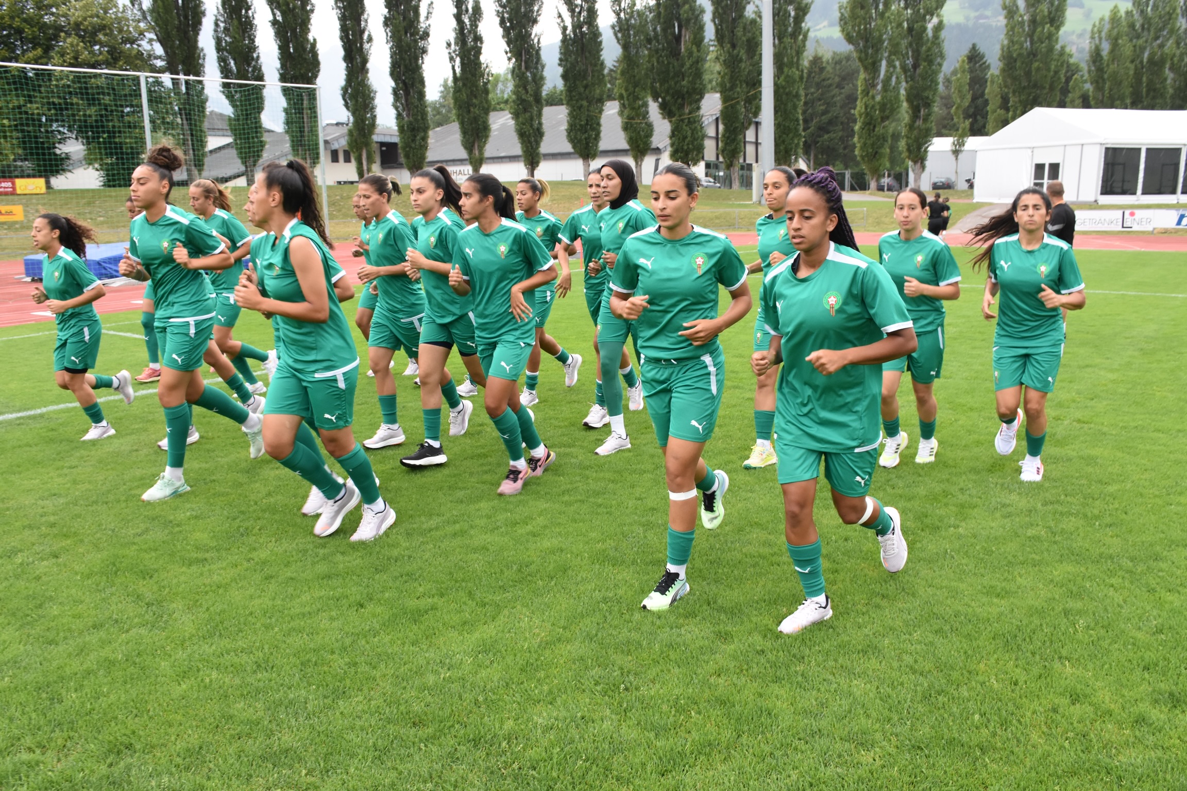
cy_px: 396
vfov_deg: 47.9
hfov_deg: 67.4
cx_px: 594
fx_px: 890
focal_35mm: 27
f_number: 8
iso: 800
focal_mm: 18
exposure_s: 1/250
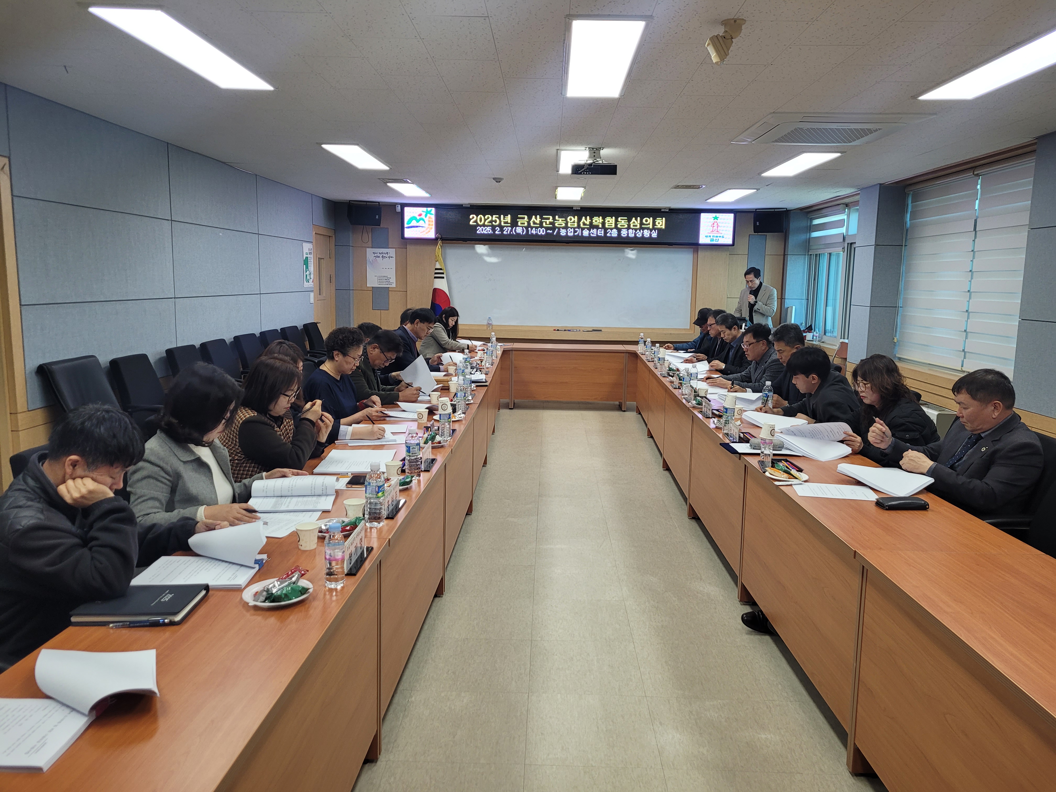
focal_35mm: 26
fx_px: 793
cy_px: 396
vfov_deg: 53.1
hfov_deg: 67.3
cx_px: 528
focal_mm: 5.4
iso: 100
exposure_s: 1/120
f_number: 1.8
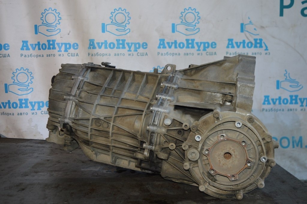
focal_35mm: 36
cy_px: 102
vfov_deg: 36.8
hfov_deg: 53.2
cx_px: 154
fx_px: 307
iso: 560
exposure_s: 1/60
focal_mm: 24
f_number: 4
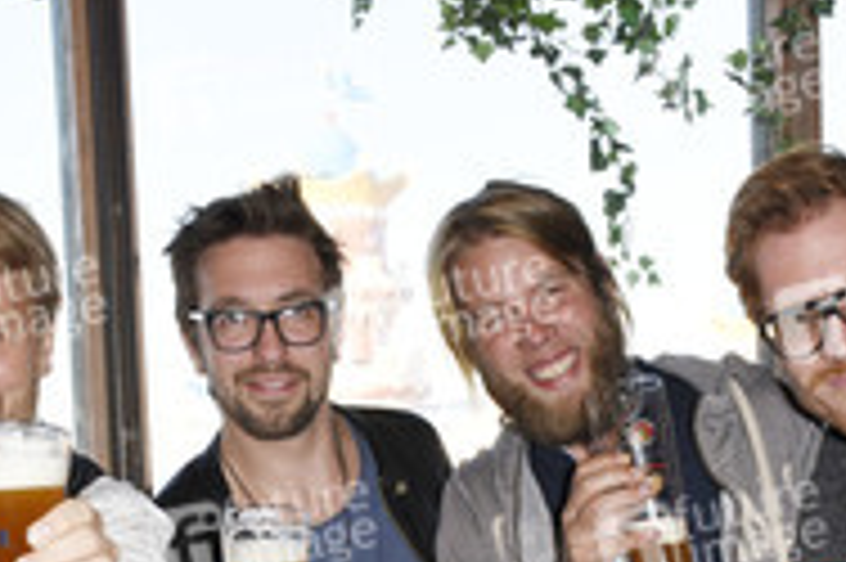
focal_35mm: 79
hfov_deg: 25.6
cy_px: 647
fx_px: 1855
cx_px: 322
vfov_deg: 16.6
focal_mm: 22
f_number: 6.3
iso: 320
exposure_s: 1/160
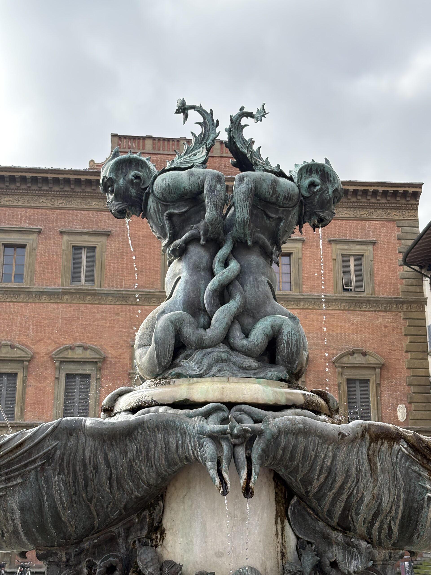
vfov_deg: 36.8
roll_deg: -0.6
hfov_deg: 28.0
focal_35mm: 52
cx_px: 216
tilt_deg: +16.8
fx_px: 863
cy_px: 288
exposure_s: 1/1287
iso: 32
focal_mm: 5.96
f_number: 1.6
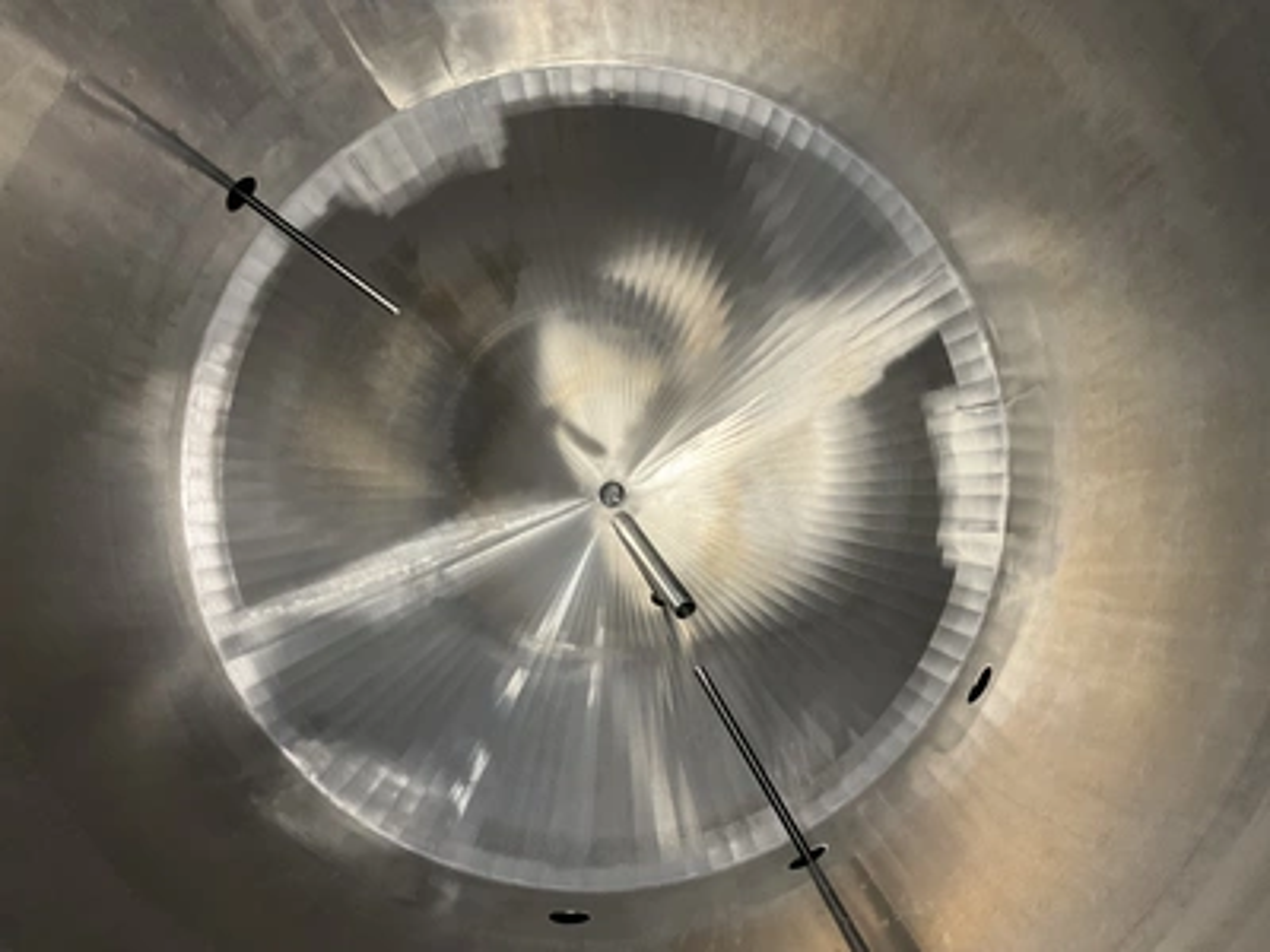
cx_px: 635
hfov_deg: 61.7
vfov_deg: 48.2
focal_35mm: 29
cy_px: 476
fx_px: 1064
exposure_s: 1/60
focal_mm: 3
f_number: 1.8
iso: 125
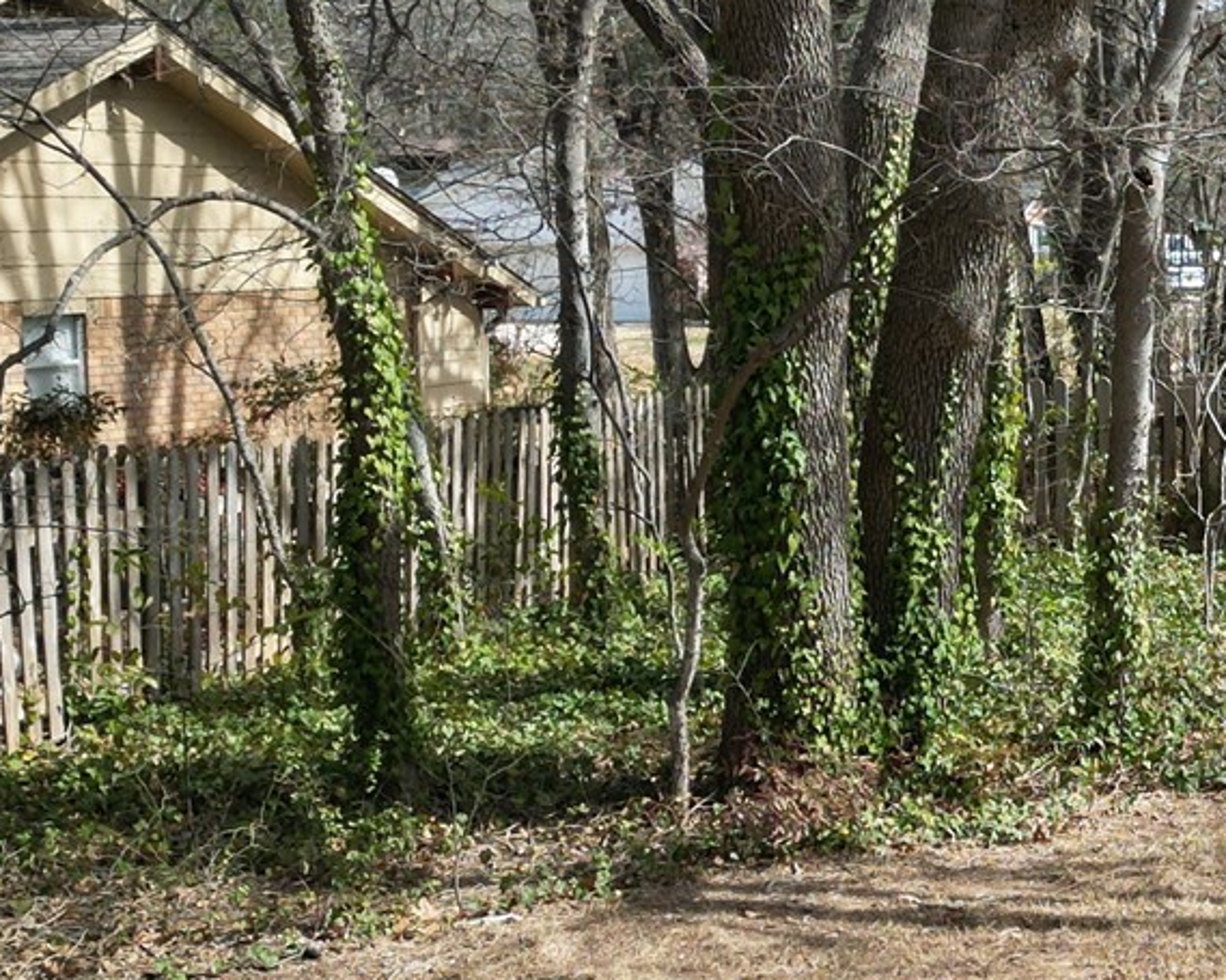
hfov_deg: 22.5
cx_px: 1420
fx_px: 2866
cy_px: 528
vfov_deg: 19.4
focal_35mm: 79
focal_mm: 6.72
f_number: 1.7
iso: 140
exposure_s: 1/1600
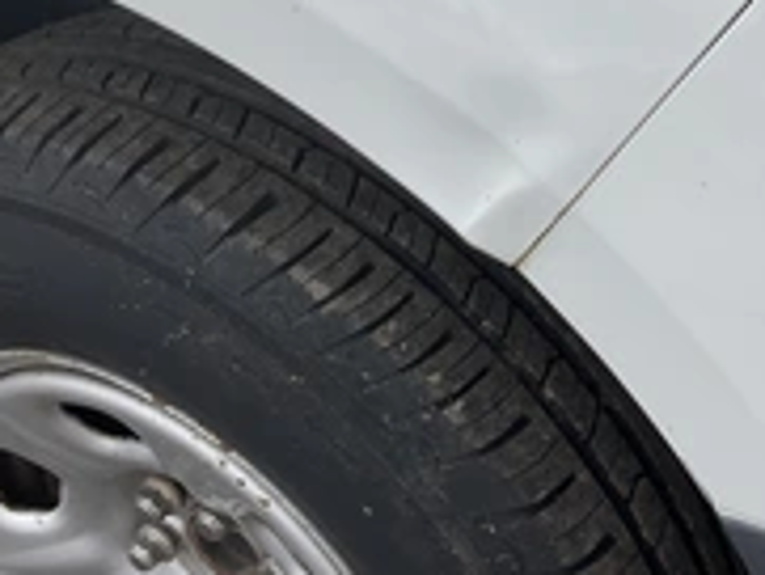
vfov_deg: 22.7
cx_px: 524
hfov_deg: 30.0
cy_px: 140
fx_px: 1415
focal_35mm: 64
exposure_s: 1/1534
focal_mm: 3
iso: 25
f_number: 1.8
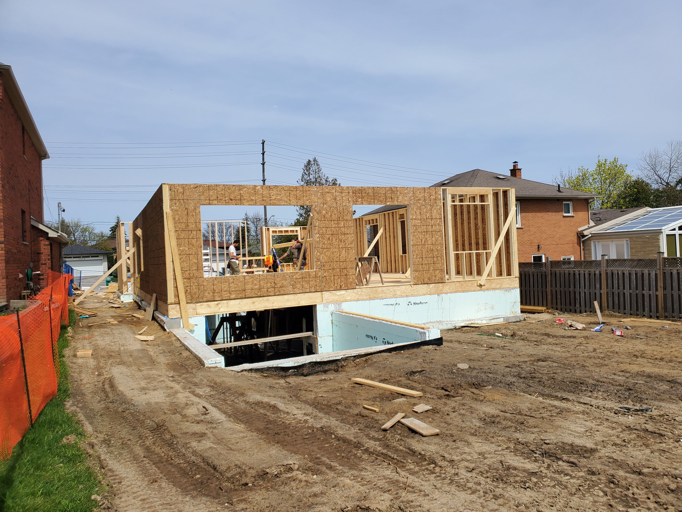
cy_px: 256
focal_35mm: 26
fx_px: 512
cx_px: 341
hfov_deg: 67.3
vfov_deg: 53.1
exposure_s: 1/2483
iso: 50
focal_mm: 4.3
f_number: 2.4
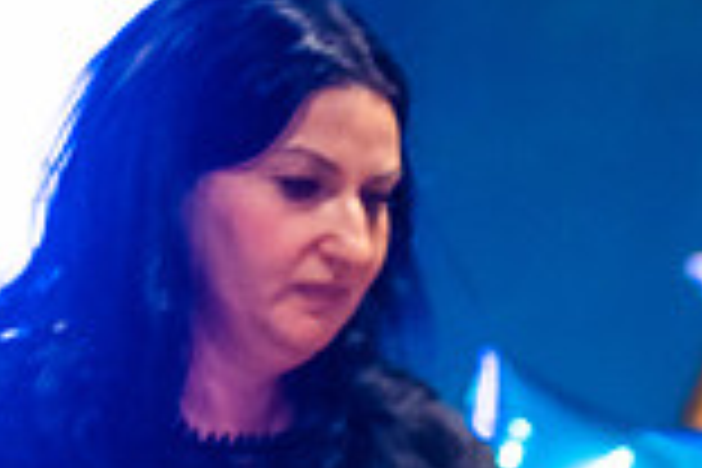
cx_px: 896
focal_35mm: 261
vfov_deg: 5.2
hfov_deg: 7.8
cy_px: 826
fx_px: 5089
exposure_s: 1/200
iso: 1600
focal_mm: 70
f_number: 2.8
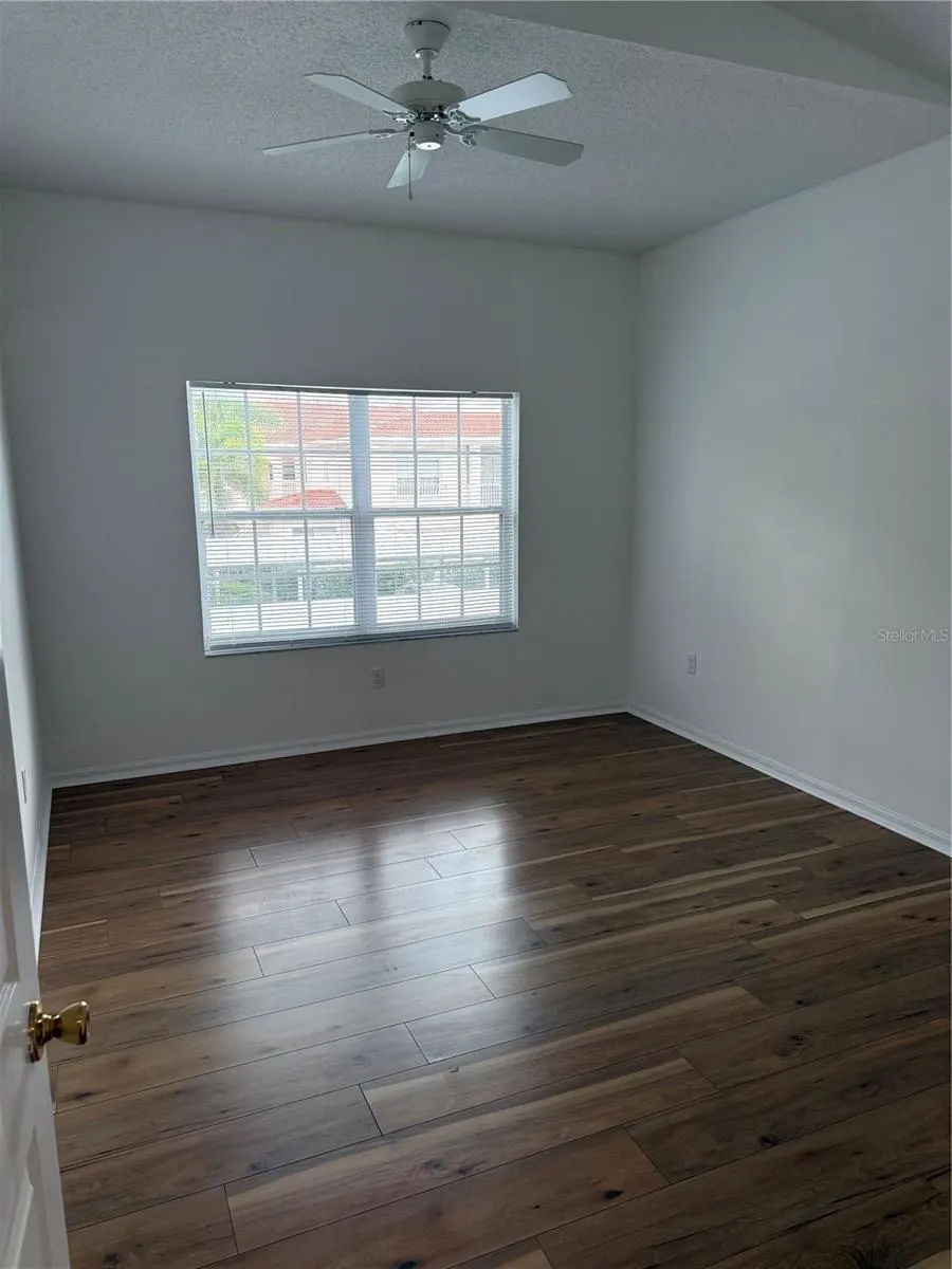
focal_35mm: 24
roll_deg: +0.2
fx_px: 880
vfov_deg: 71.6
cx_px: 476
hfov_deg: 56.8
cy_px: 634
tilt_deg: -10.5
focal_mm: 6.76
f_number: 1.78
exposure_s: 1/235
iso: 160
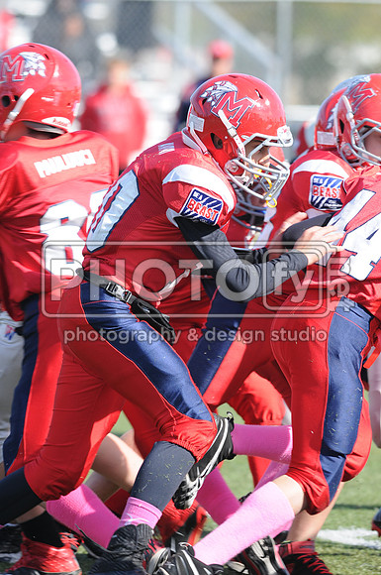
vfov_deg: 4.6
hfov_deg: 3.0
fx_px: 7165
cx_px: 190
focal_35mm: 450
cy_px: 288
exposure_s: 1/500
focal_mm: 300
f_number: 5
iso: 200
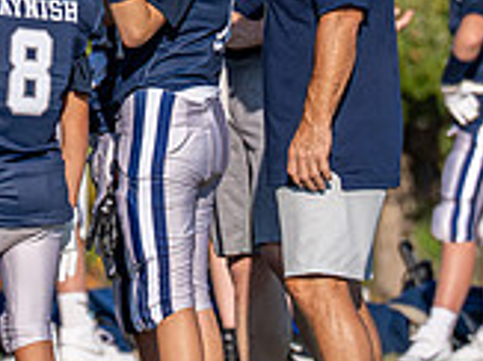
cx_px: 54
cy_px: 47
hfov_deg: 1.6
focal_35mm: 1268
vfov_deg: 1.2
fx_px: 17679
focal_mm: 200
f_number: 2.8
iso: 100
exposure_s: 1/4000
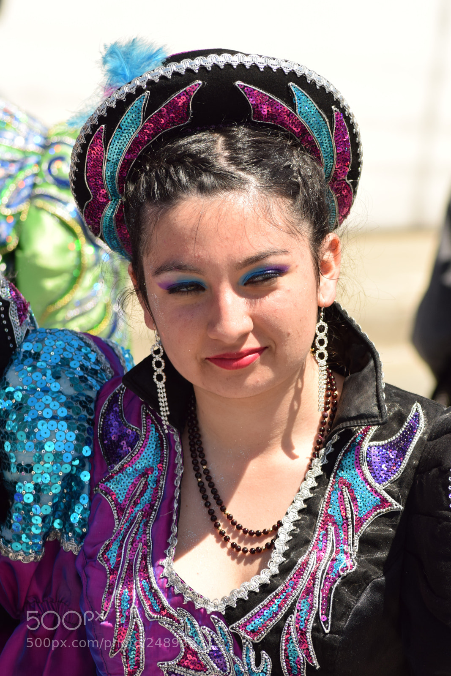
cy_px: 338
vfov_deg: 9.8
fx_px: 3945
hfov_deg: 6.5
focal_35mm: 210
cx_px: 226
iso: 250
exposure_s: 1/640
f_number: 8
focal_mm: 140
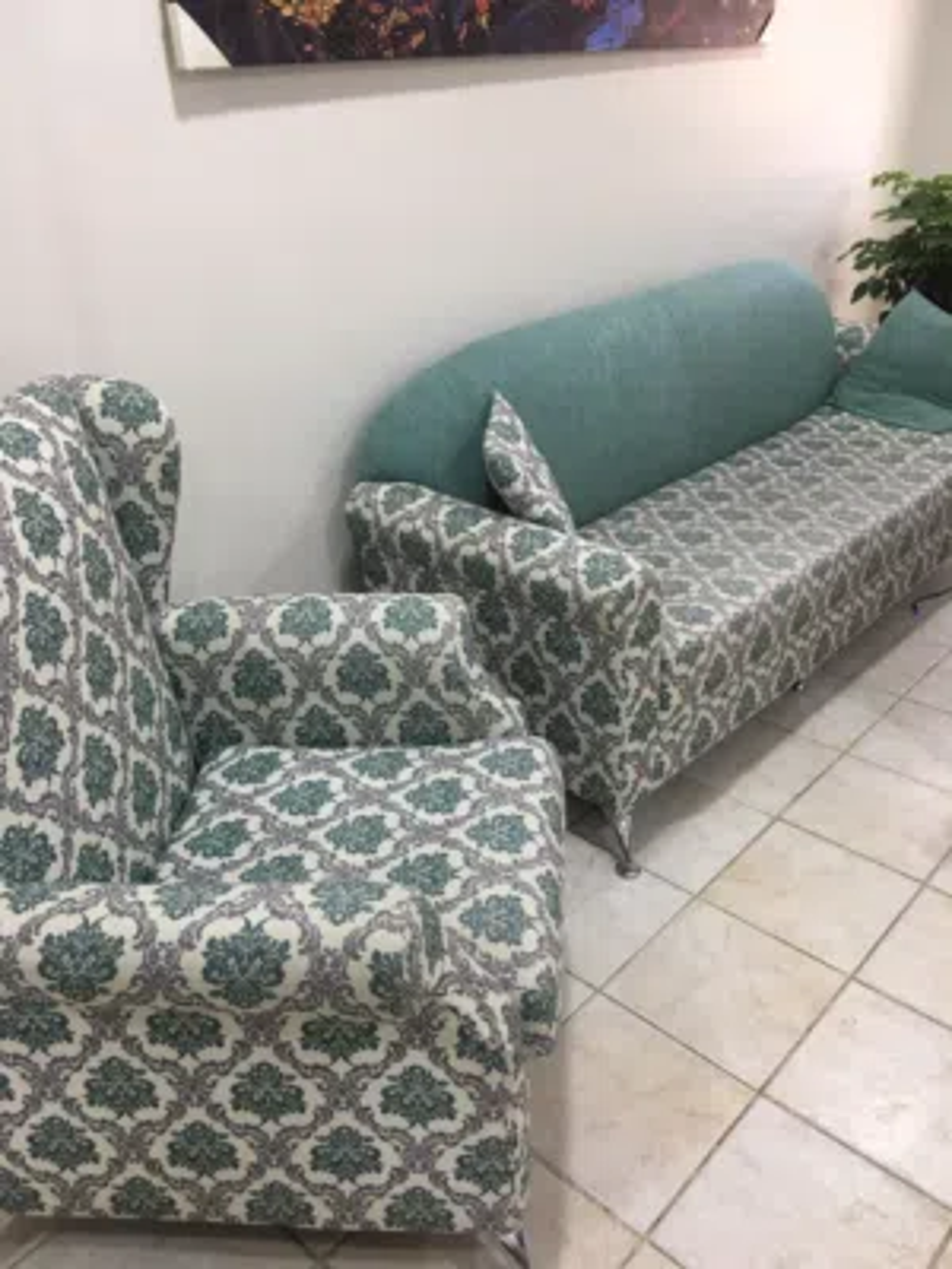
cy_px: 634
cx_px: 476
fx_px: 1063
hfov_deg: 48.2
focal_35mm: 29
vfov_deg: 61.7
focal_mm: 4.15
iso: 50
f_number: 2.2
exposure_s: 1/17
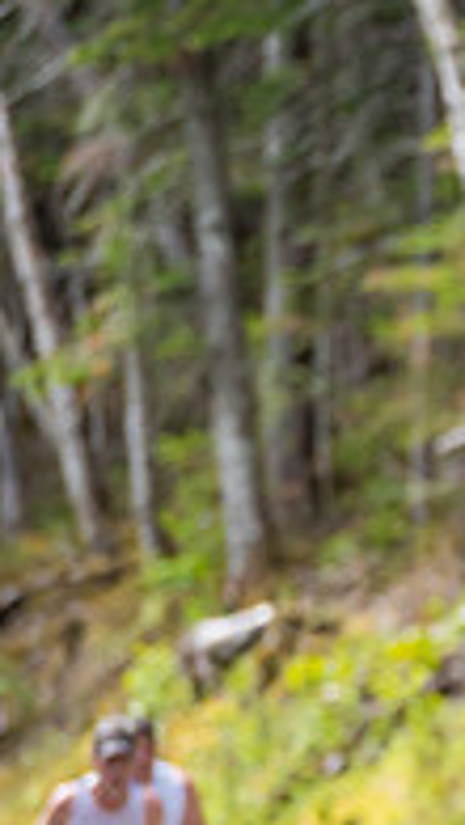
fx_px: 13605
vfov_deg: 3.5
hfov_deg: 1.9
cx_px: 1184
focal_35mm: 622
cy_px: 671
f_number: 4
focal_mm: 200
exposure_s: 1/2000
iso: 400
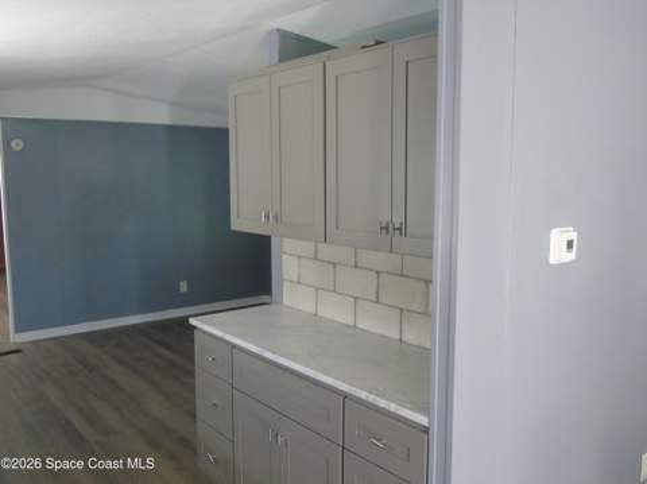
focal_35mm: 29
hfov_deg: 61.7
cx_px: 324
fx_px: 541
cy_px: 242
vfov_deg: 48.2
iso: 400
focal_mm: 5.2
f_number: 3.6
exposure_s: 1/30
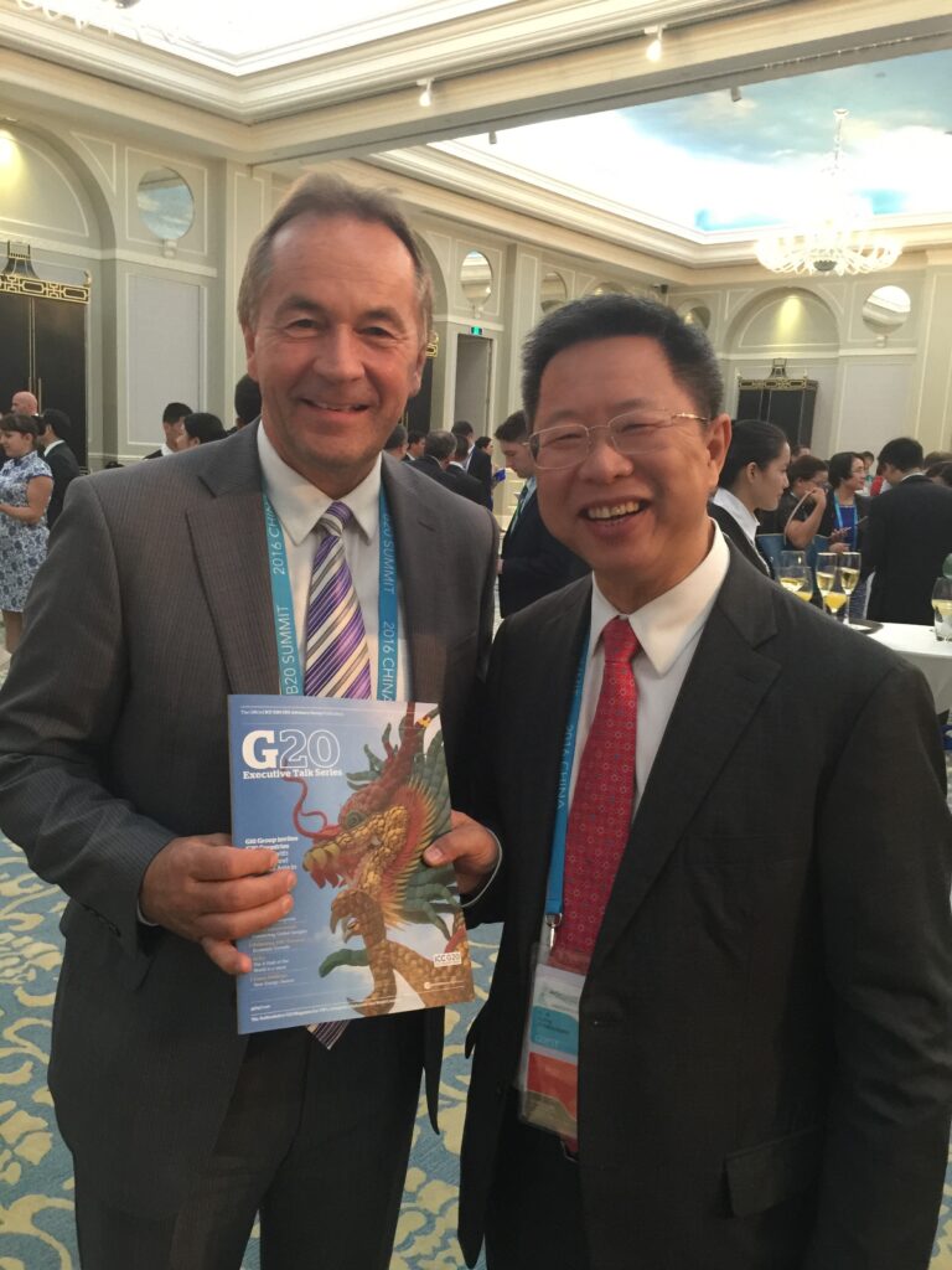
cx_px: 476
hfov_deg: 48.2
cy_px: 635
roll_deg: -3.5
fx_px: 1063
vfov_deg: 61.7
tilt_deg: -9.0
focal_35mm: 29
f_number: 2.2
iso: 125
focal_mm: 4.15
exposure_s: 1/17
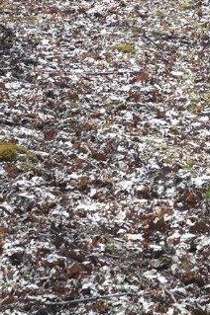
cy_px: -32
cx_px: 182
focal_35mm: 126
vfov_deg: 15.8
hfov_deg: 10.8
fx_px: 1107
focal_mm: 35
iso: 100
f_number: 6.3
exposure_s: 1/160
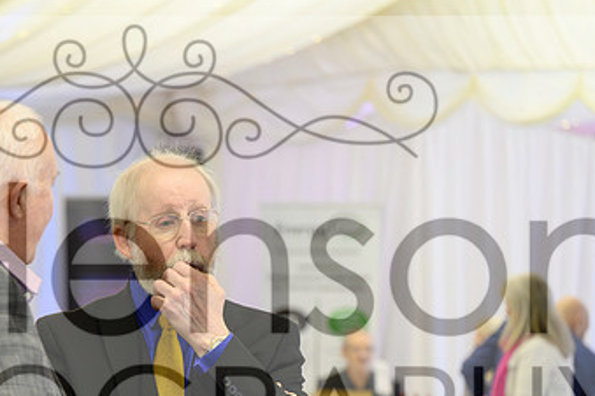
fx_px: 2066
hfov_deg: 16.3
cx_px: 118
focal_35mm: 125
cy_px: 314
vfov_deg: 10.9
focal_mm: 70
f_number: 2.8
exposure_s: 1/200
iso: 4500
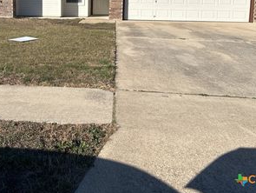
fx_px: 326
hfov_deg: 42.2
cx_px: 80
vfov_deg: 31.8
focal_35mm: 44
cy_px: 32
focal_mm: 5.7
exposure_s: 1/5319
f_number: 1.5
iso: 50
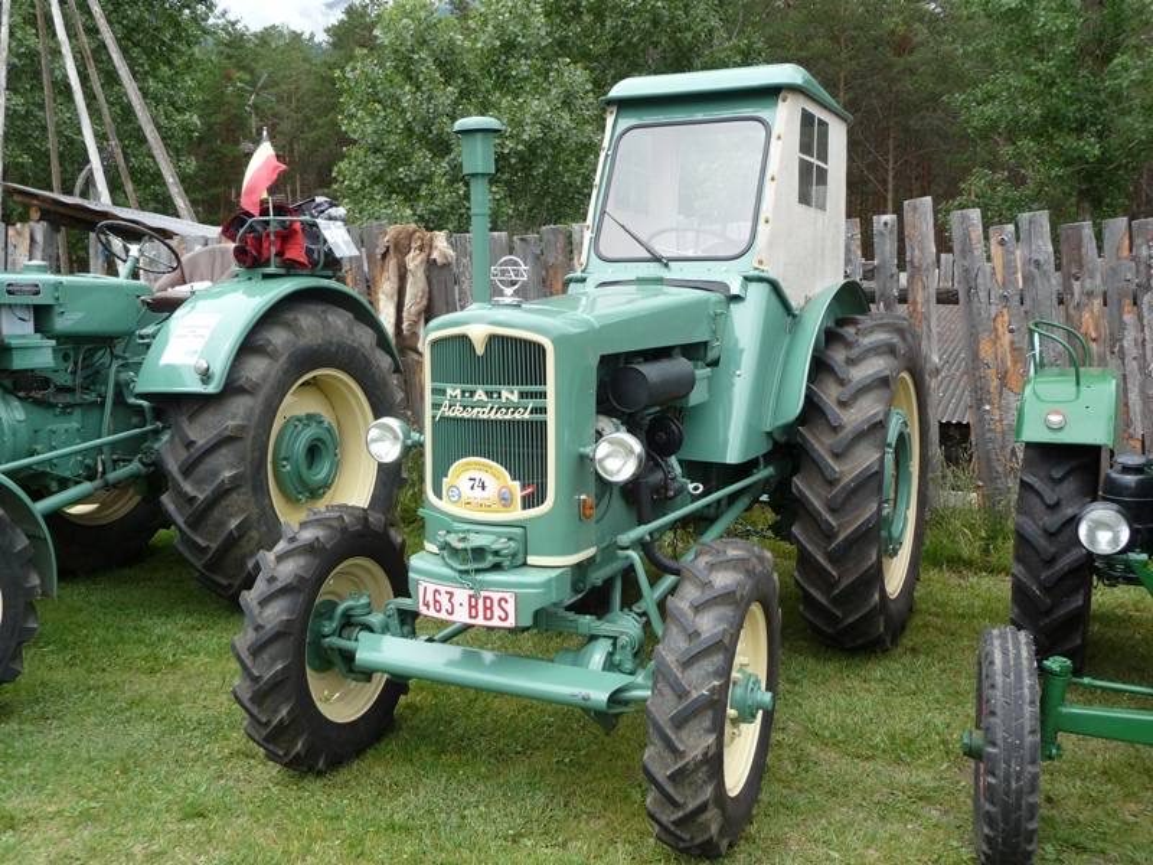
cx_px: 576
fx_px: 1132
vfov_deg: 41.8
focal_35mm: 34
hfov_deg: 54.0
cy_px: 432
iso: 100
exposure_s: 1/250
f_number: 3.6
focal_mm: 5.6
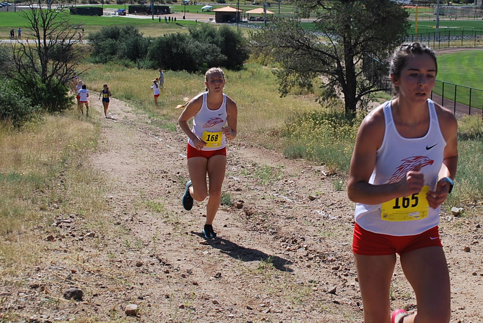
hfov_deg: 27.8
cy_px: 90
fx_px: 967
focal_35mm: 72
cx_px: 338
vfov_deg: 18.9
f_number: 9
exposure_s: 1/320
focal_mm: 28
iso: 100
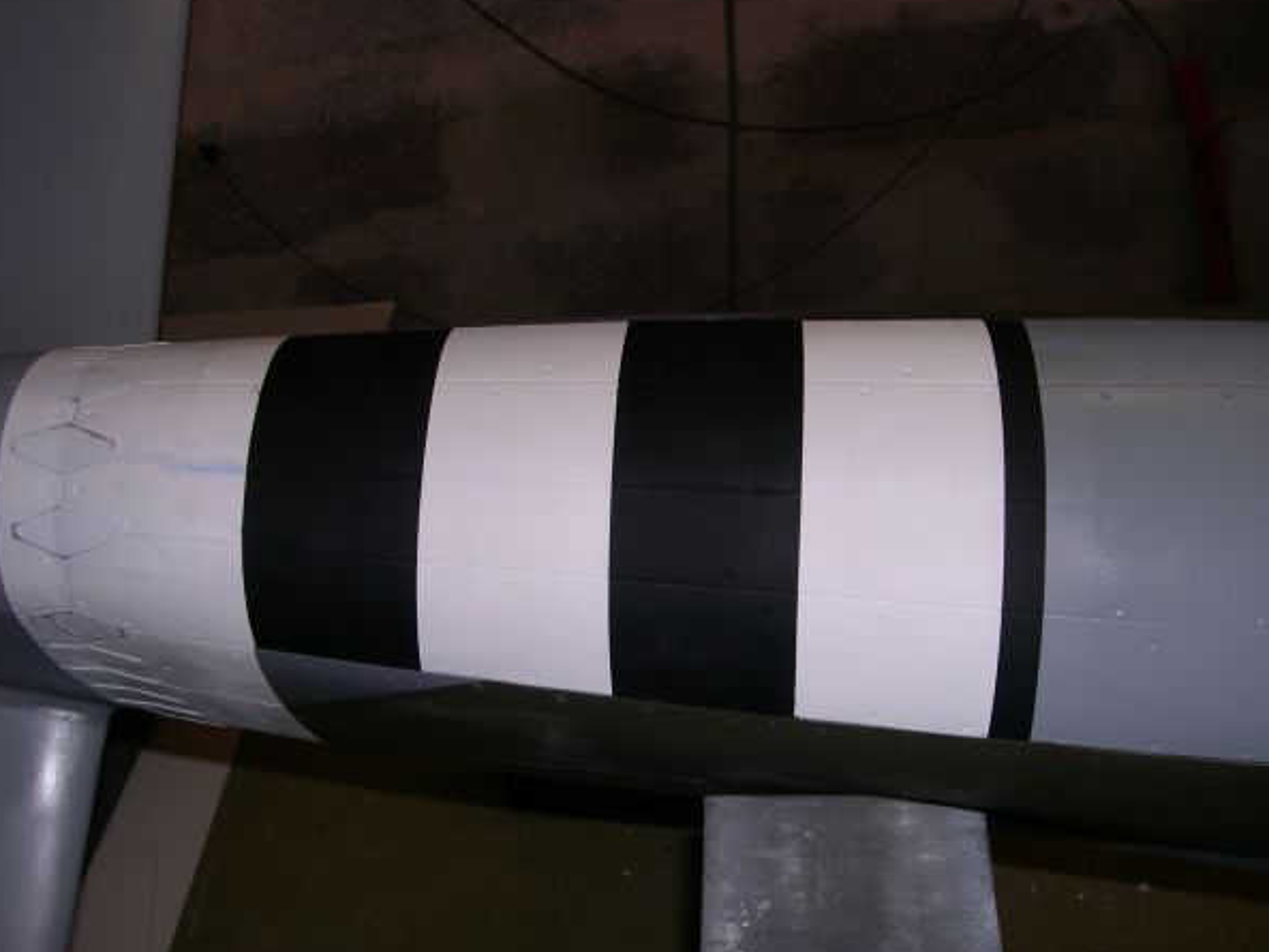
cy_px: 498
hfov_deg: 45.7
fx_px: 1503
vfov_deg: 35.1
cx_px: 672
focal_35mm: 41
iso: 100
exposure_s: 1/30
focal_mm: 8
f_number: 7.6
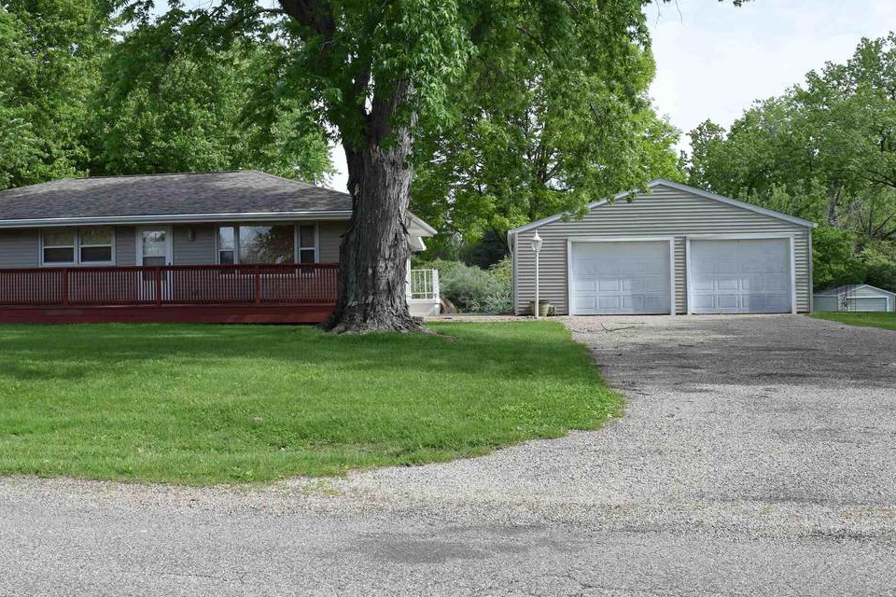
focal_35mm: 44
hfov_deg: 44.0
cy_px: 256
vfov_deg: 30.5
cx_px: 316
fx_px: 1095
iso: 200
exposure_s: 1/320
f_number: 9
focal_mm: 22
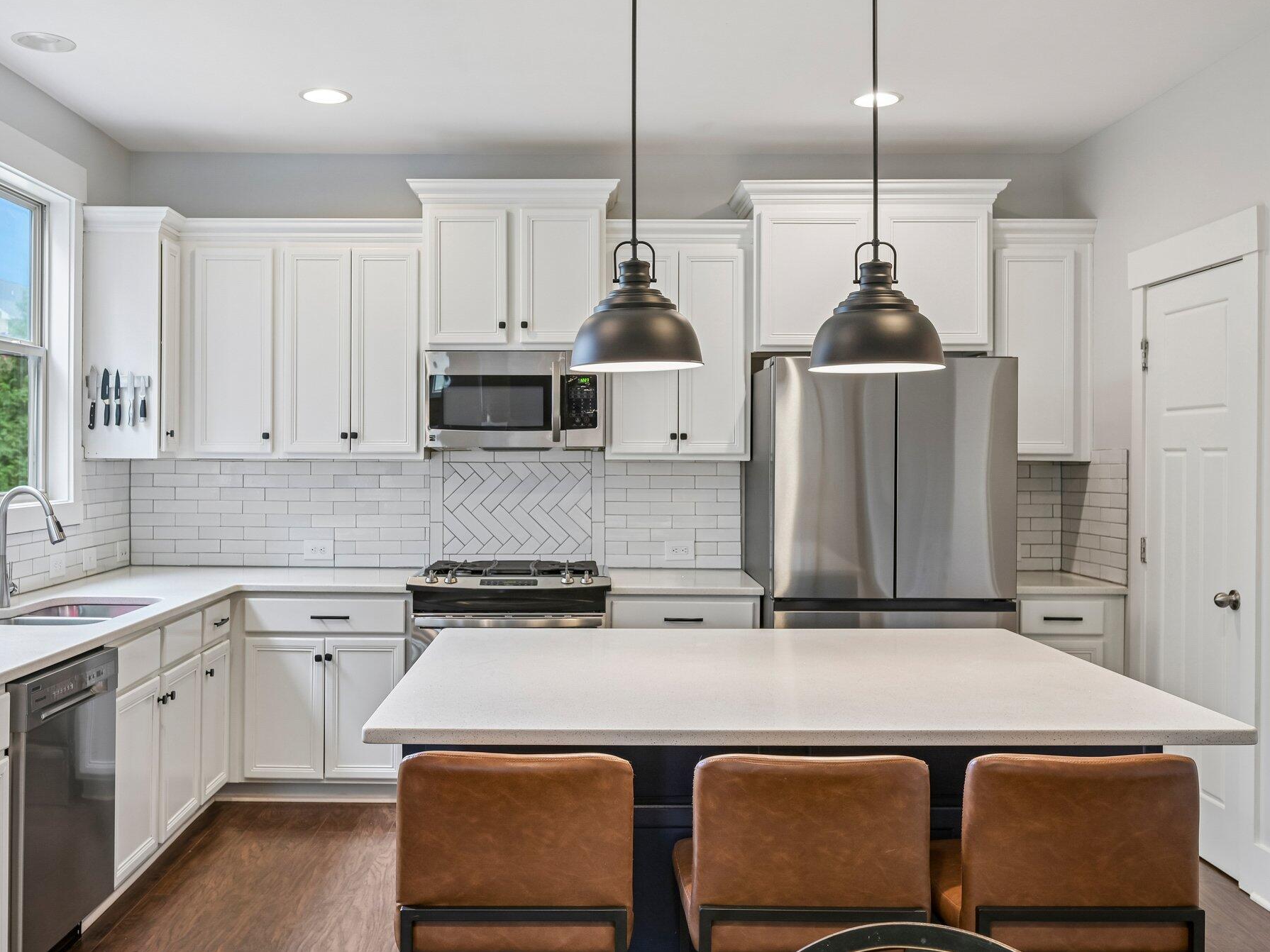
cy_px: 469
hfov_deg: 55.3
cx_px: 578
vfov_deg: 42.9
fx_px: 1211
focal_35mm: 33
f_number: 8
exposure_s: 1/25
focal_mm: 30
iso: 400
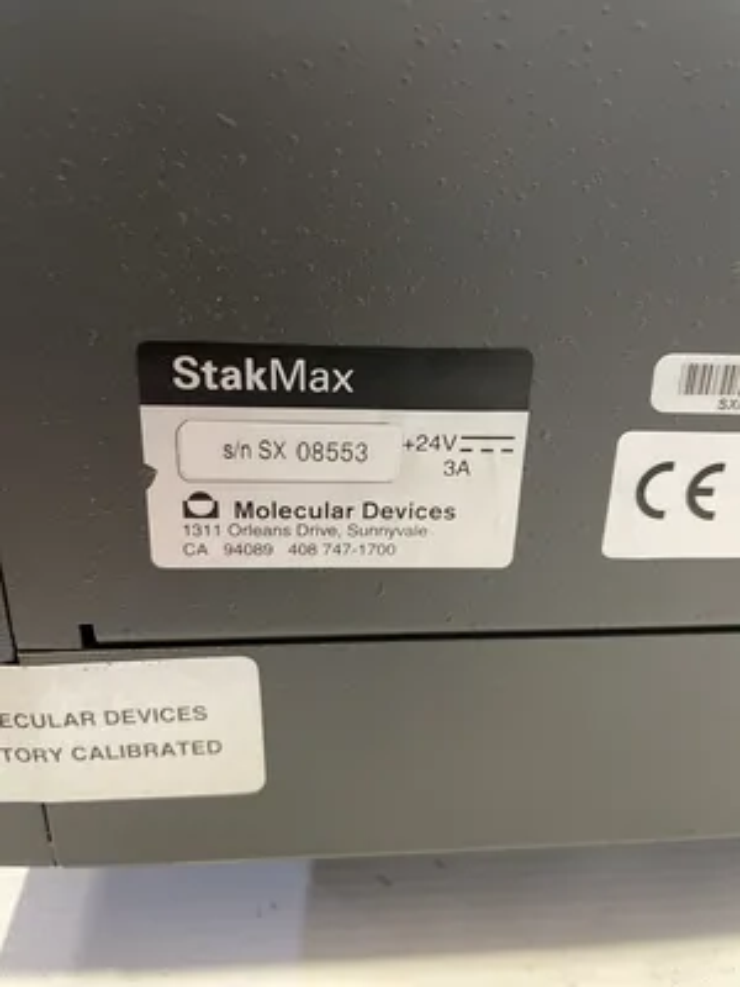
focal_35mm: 26
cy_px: 494
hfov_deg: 53.1
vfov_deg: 67.3
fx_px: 741
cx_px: 370
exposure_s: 1/40
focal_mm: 4.2
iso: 500
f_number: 1.6
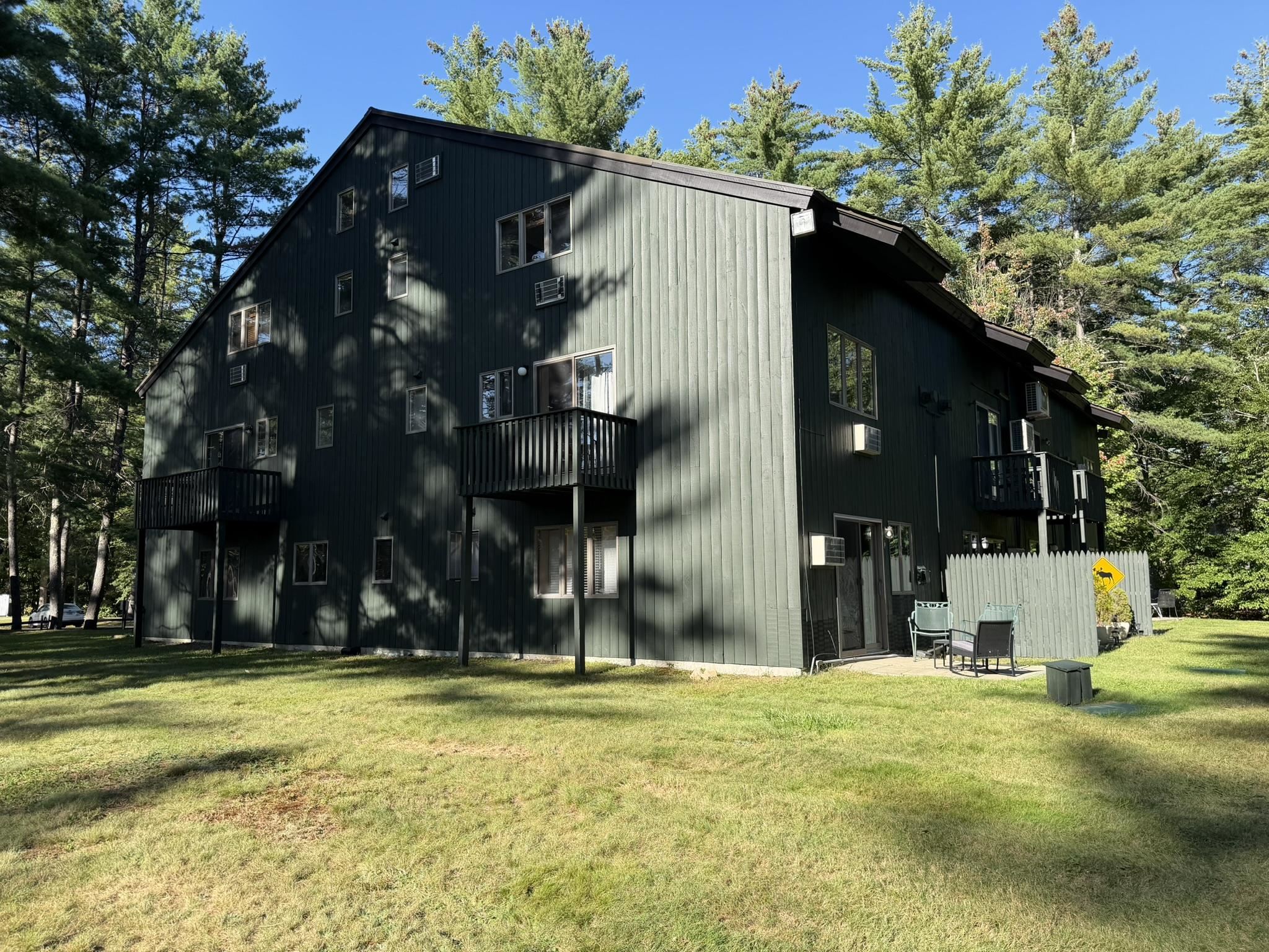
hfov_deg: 71.6
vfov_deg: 56.8
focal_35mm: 24
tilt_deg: +6.9
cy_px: 476
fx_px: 880
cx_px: 634
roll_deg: +0.2
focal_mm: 6.76
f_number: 1.78
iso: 80
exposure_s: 1/1437
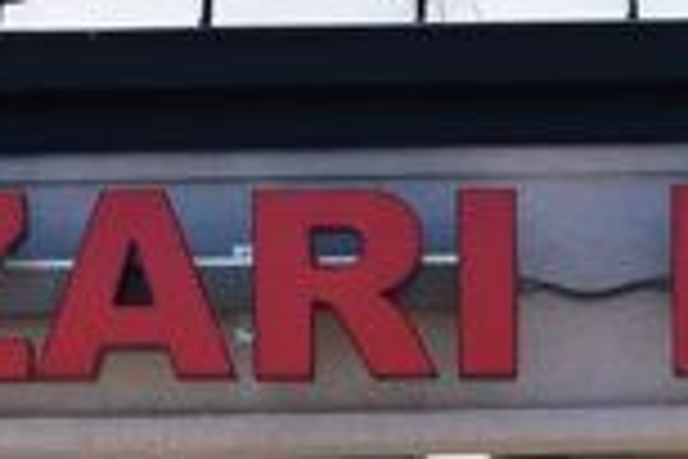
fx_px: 5166
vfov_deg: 4.9
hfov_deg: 7.6
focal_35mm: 270
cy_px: 1287
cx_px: 657
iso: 400
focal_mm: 27
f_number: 11
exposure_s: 1/400
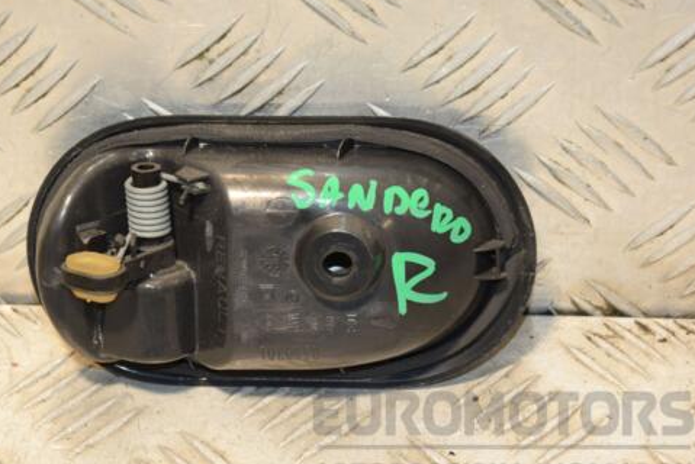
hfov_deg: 12.1
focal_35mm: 169
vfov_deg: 8.1
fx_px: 3264
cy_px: 220
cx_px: 286
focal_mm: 90
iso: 800
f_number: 5.6
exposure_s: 1/125
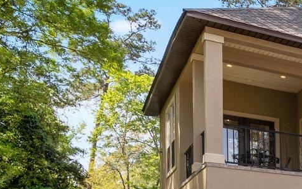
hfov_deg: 17.6
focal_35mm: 74
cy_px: 296
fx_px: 609
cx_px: 632
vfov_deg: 16.0
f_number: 9
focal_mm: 17
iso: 100
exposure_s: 1/10
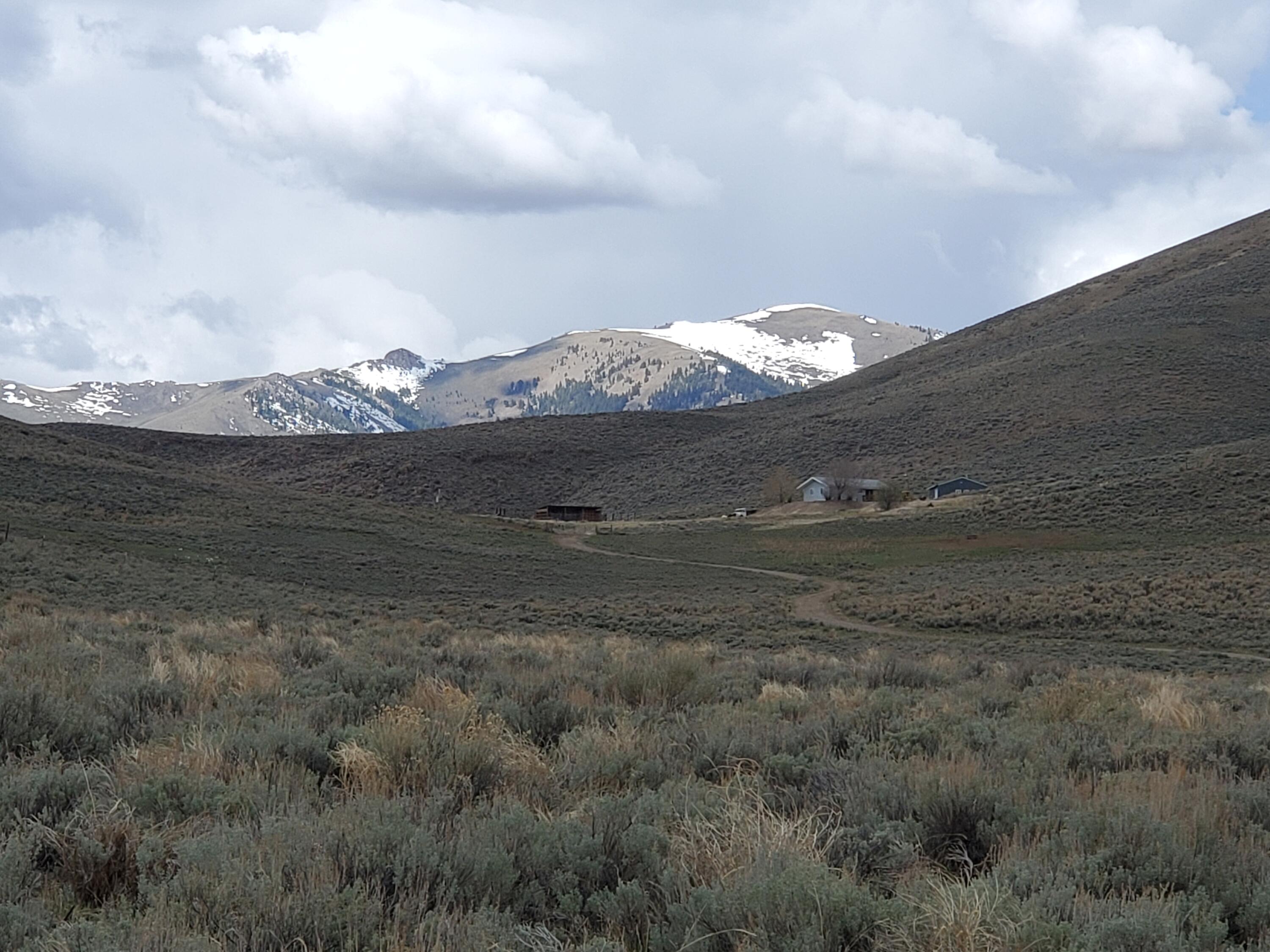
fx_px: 1908
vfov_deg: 28.0
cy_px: 476
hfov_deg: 36.8
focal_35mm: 52
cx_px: 635
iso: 50
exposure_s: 1/883
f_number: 2.4
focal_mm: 6
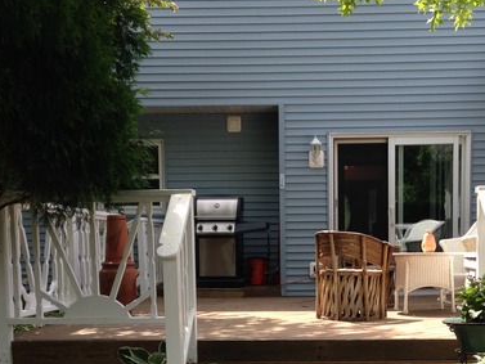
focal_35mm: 56
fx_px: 785
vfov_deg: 25.5
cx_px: 302
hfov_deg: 34.2
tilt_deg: -6.4
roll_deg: +1.1
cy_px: 305
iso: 50
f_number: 2.4
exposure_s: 1/282
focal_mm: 4.12
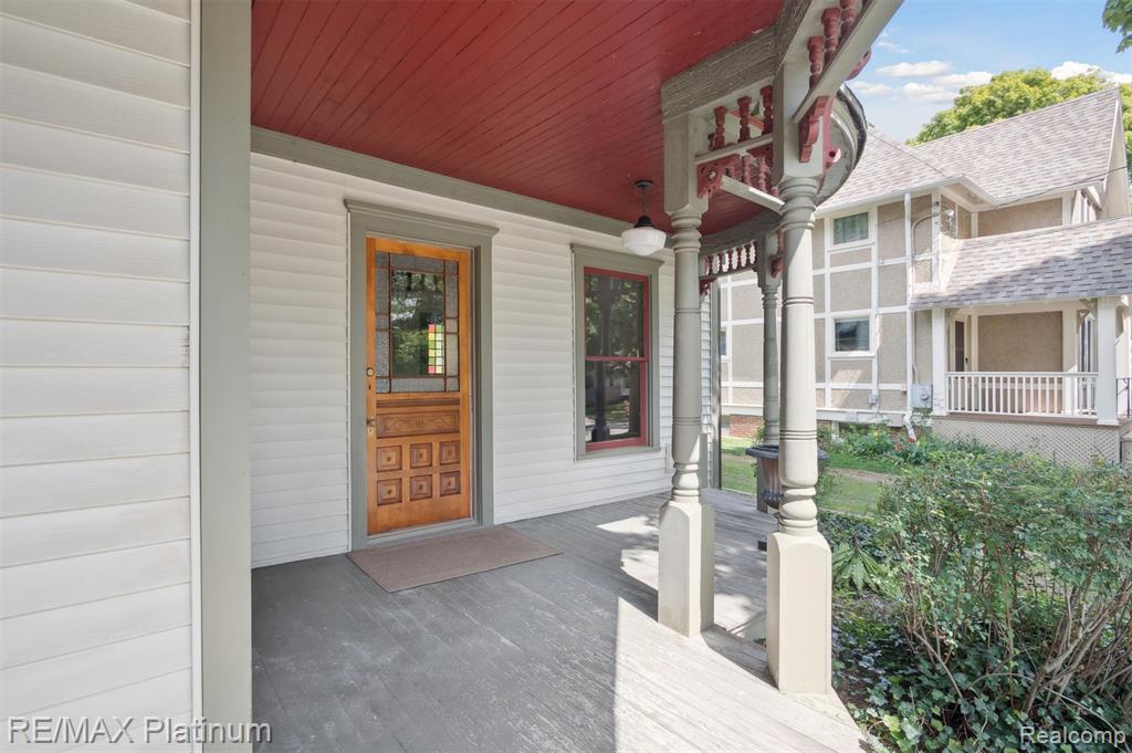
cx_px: 566
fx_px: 534
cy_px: 376
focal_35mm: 17
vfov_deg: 70.3
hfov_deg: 93.3
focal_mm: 17
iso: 400
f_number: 9
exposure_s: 1/50
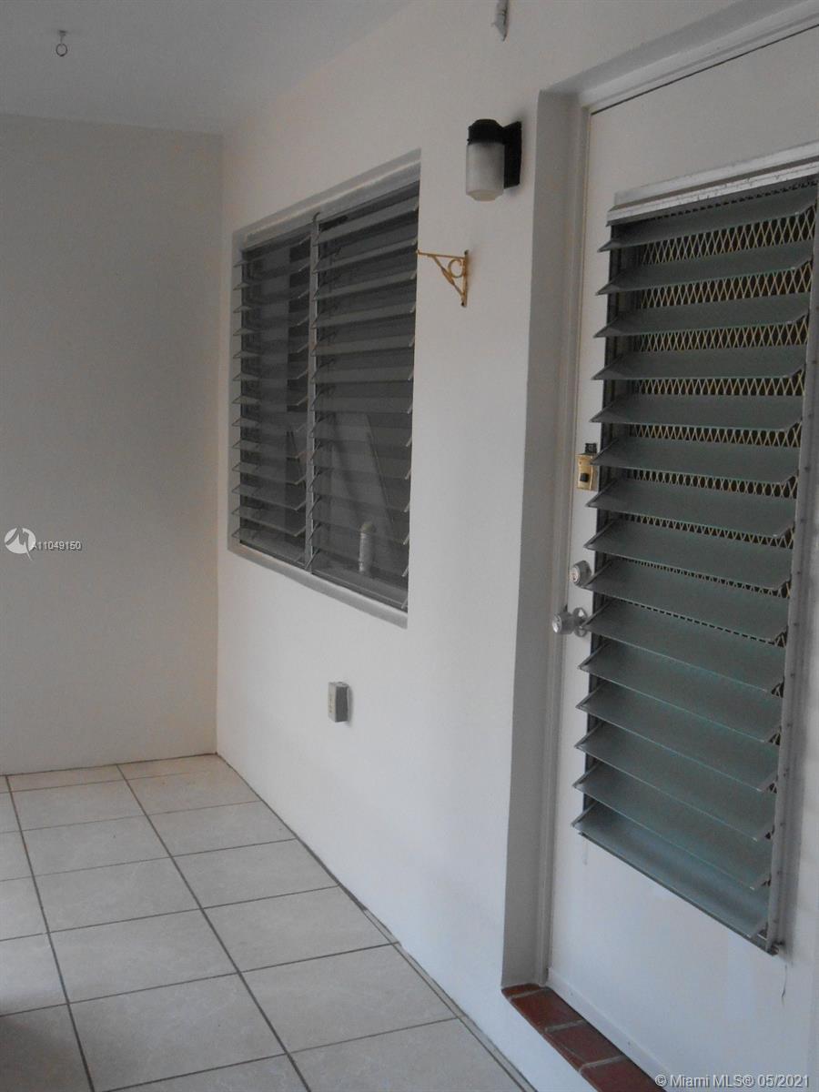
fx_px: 1199
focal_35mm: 38
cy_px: 546
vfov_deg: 49.0
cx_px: 410
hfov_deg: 37.7
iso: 500
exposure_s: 1/125
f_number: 4.2
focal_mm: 6.8
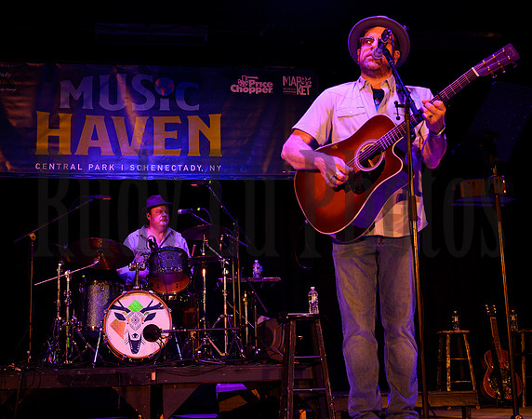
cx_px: 265
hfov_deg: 34.6
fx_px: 855
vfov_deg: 27.5
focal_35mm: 55
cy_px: 210
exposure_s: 1/80
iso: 1600
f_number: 8
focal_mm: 49
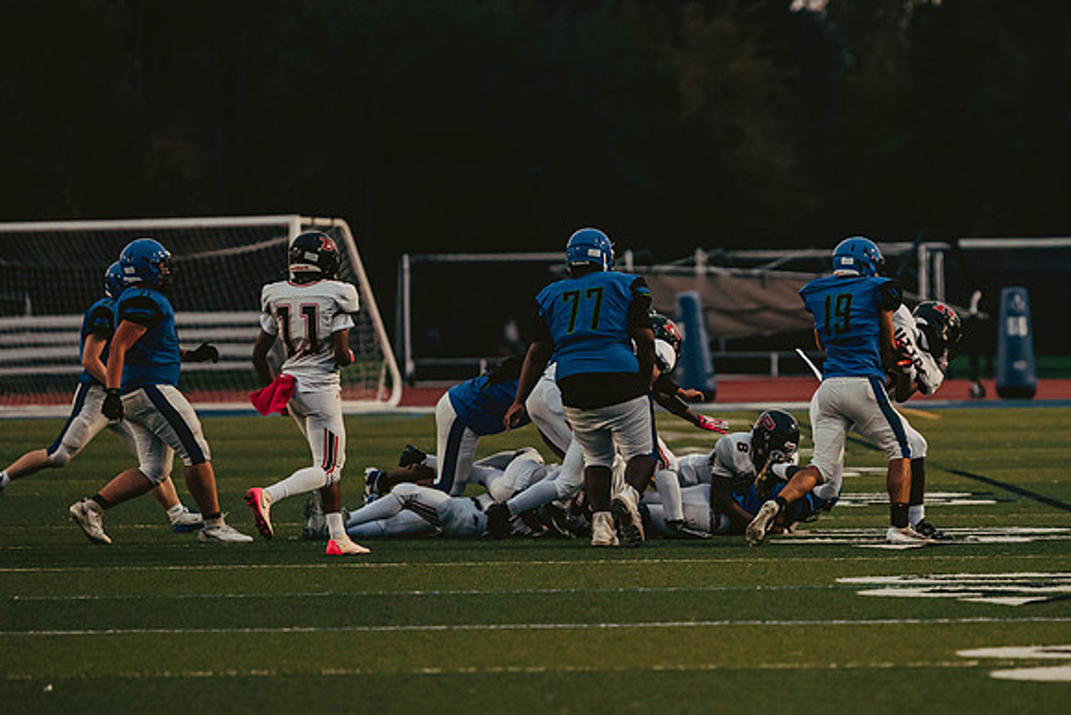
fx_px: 9358
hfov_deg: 6.5
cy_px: 358
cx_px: 830
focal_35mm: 314
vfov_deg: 4.4
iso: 2000
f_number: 2.8
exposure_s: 1/1250
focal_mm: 200
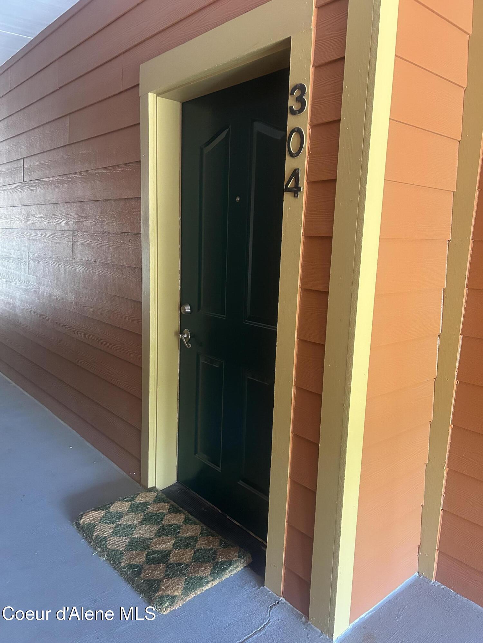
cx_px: 242
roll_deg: -0.6
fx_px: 484
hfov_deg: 53.1
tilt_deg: -9.0
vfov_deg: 67.3
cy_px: 322
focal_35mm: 26
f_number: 1.5
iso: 500
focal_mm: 5.7
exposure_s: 1/60
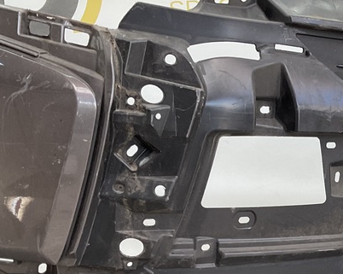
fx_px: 720
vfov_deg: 21.1
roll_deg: +4.2
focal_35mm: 71
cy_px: 240
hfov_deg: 25.5
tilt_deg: -6.2
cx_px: 344
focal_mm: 3
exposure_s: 1/100
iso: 25
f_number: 1.8
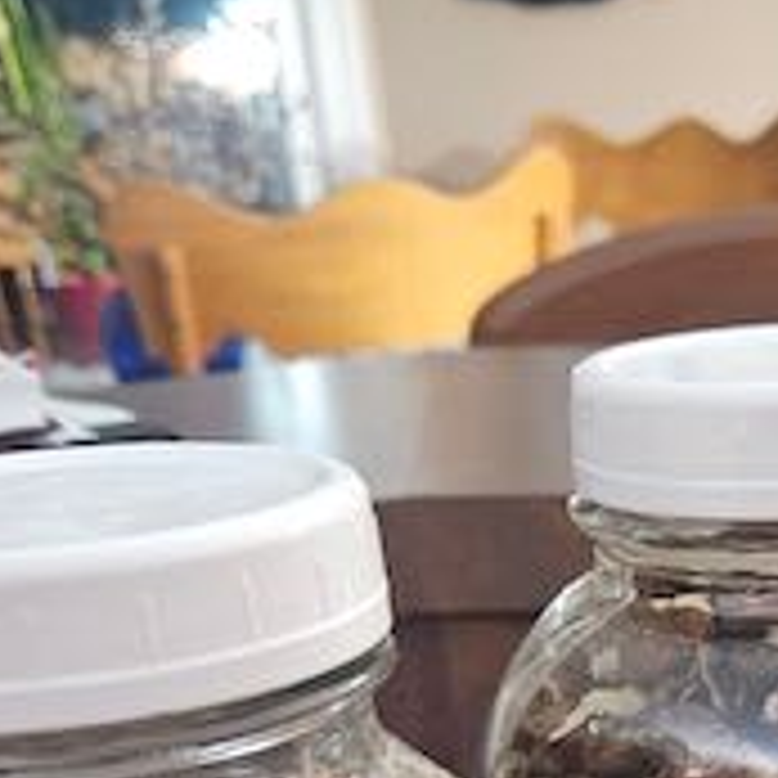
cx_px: 818
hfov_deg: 22.0
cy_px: 1030
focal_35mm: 75
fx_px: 1907
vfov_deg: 20.8
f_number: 1.8
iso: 1000
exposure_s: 1/24
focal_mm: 5.4
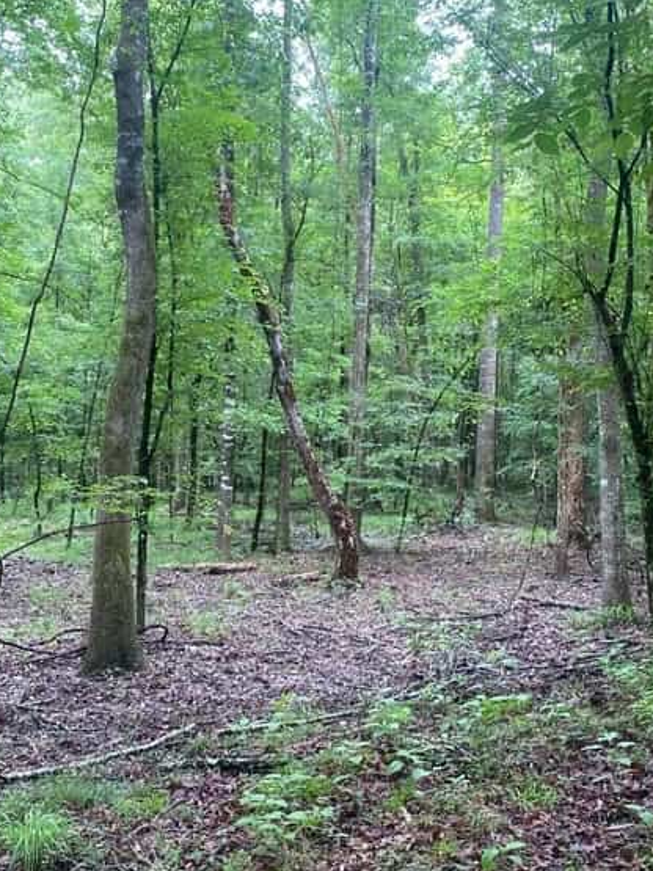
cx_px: 381
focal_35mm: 48
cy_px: 374
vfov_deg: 39.6
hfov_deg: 30.2
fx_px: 1208
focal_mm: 4.2
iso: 125
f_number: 1.8
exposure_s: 1/121
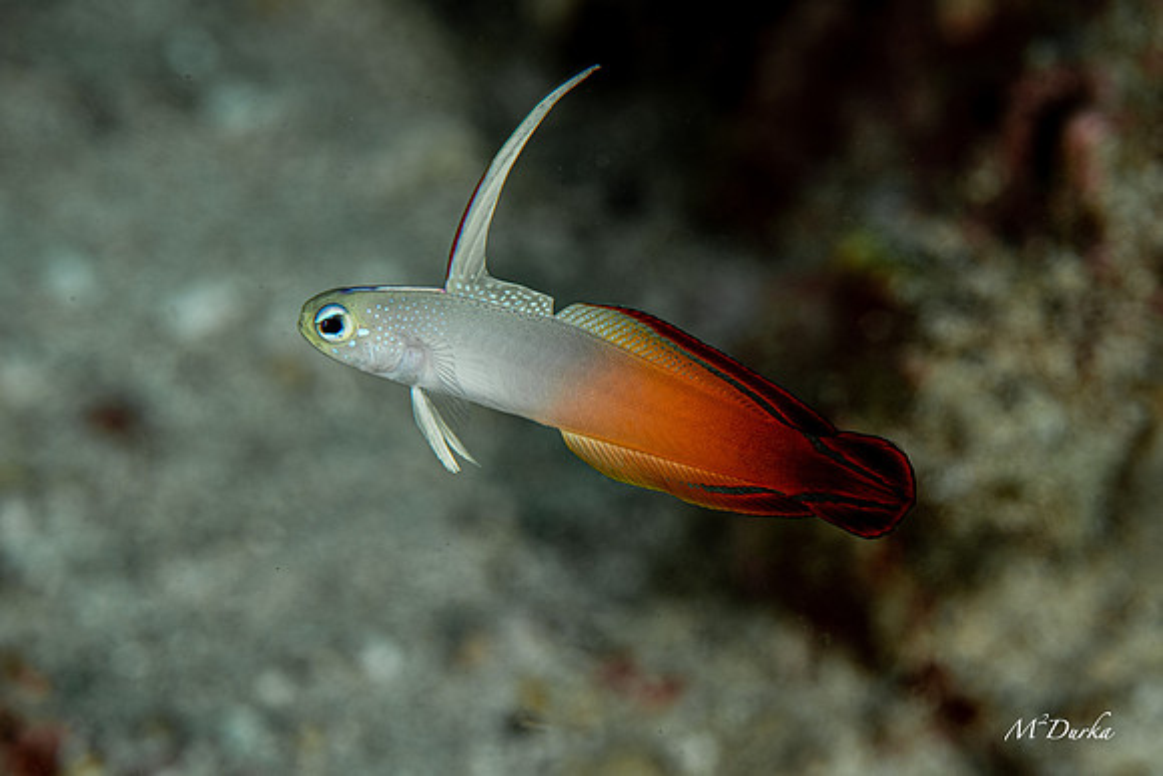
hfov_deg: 13.6
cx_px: 690
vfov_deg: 9.1
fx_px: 4880
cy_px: 439
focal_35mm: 151
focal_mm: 105
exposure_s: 1/250
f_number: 13
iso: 250
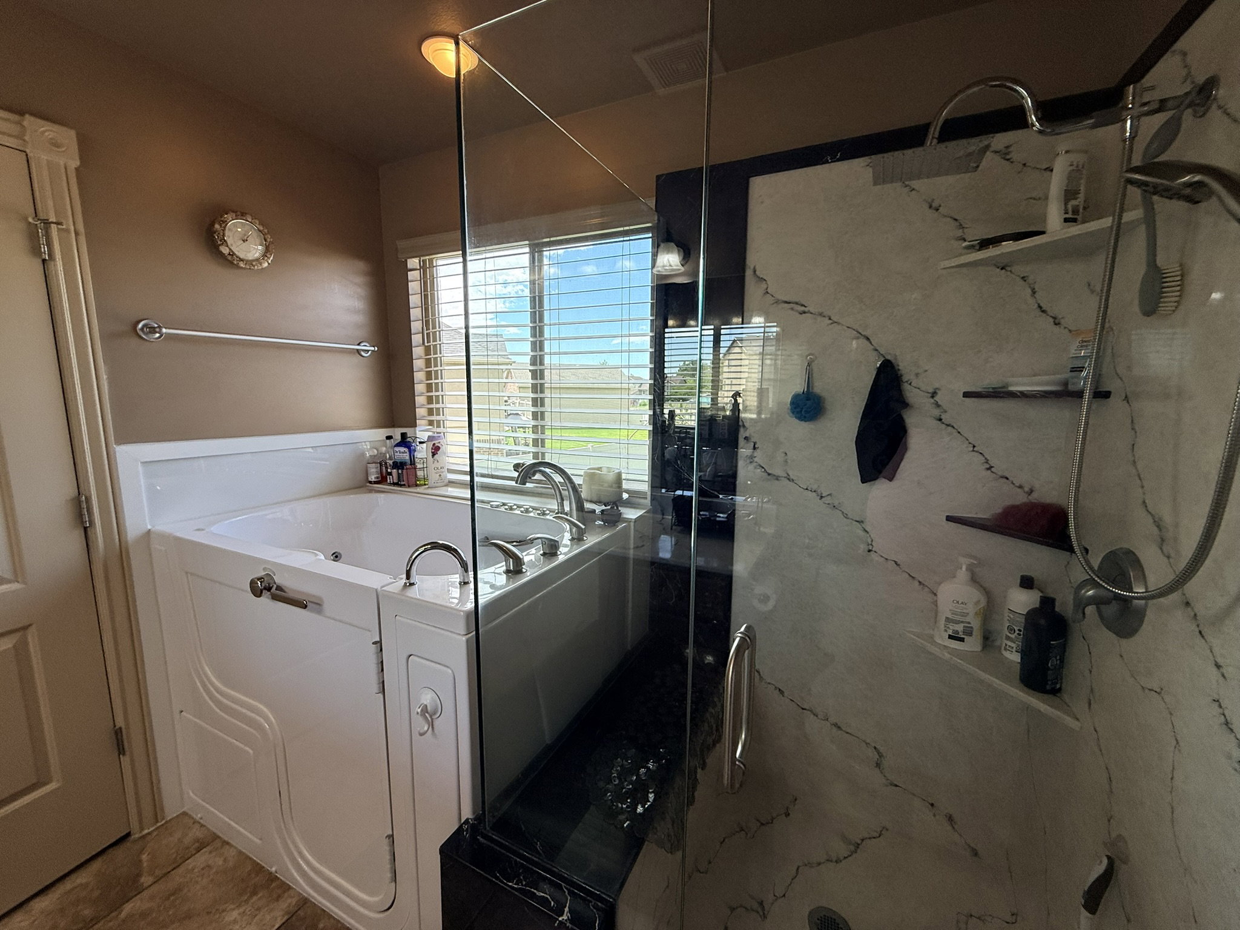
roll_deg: -0.1
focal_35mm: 14
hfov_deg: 102.1
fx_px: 502
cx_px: 620
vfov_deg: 85.7
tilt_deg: -7.3
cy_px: 465
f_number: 2.2
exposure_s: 1/163
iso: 64
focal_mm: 2.22
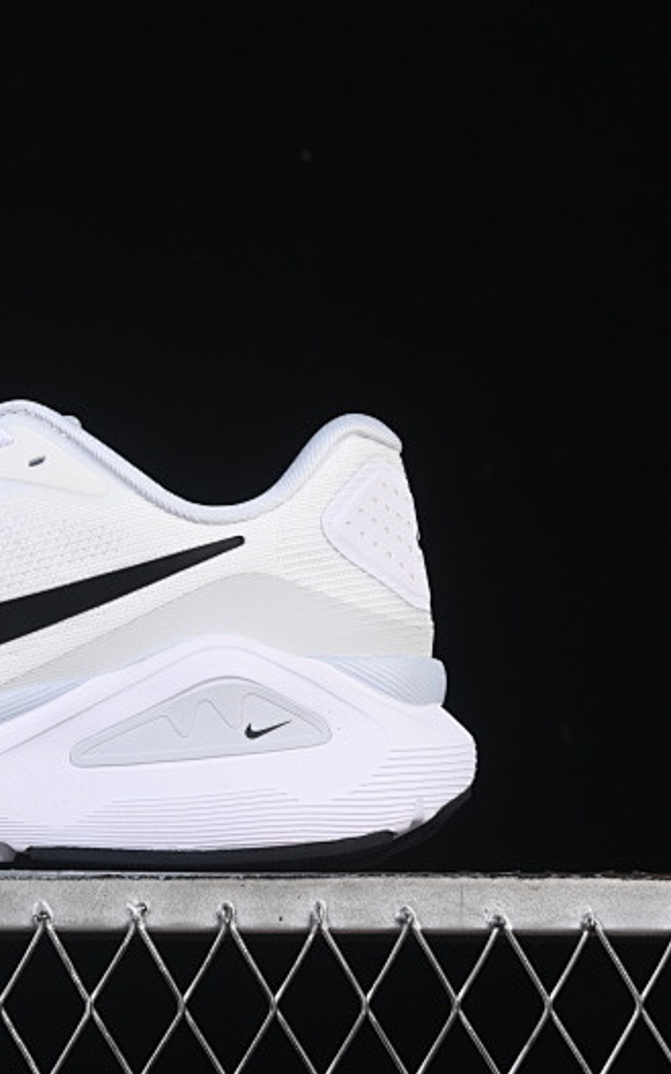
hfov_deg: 11.1
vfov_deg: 18.0
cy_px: 537
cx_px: -106
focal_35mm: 116
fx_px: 3397
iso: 160
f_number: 8
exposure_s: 1/100
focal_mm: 50
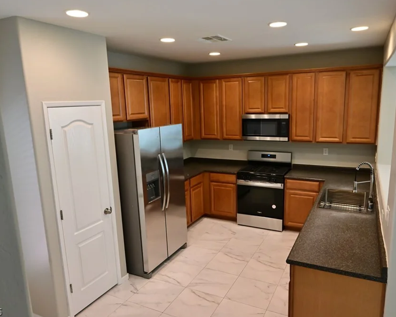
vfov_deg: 59.7
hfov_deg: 71.2
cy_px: 159
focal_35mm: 24
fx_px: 276
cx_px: 202
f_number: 13
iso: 6400
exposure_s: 1/60
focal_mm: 20.5
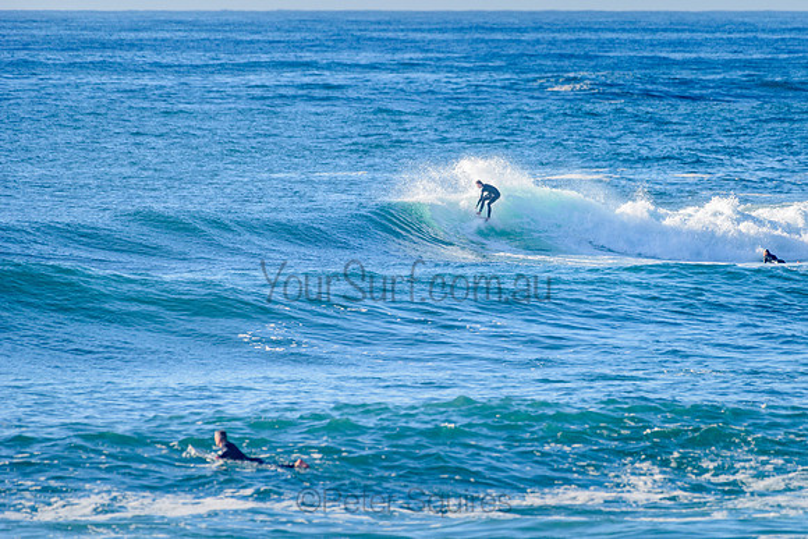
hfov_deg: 3.4
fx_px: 13766
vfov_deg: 2.2
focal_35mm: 613
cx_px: 495
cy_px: 230
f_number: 5.6
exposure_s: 1/2000
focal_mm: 500
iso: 320
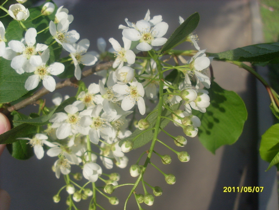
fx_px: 306
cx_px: 140
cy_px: 105
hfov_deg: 49.0
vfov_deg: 37.7
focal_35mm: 38
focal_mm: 6.3
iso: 80
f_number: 7.7
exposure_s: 1/180
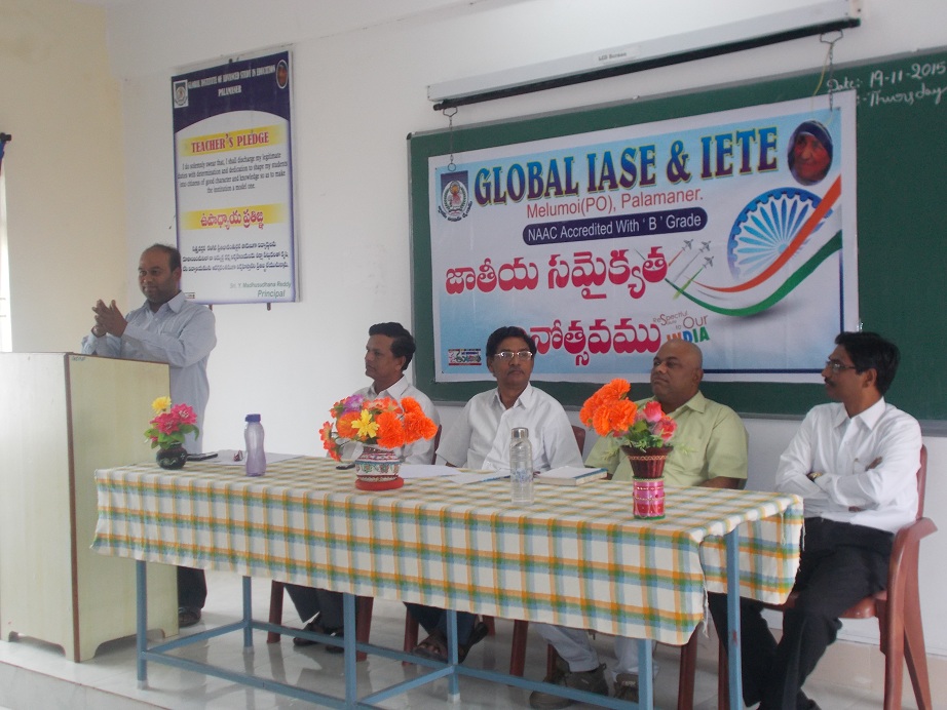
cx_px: 474
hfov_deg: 42.9
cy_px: 355
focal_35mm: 44
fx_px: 1204
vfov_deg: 32.9
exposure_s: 1/30
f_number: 4.2
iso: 200
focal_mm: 7.9
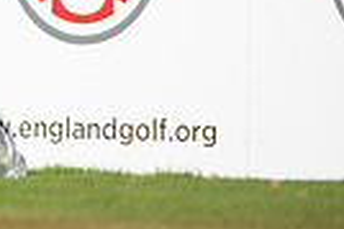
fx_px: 12407
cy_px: -241
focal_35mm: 1300
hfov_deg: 1.6
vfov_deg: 1.1
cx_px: -388
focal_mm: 300
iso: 400
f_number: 6.3
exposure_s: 1/2500
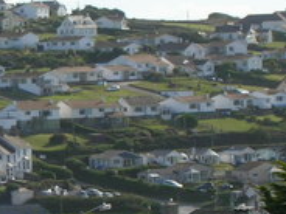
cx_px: -2
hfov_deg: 5.6
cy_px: 146
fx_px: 2925
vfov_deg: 4.2
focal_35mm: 354
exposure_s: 1/129
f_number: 8.2
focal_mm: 17.1
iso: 50
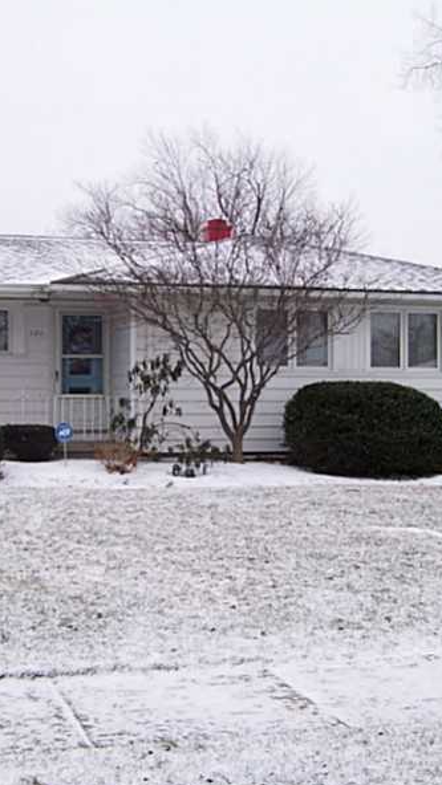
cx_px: 94
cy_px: 395
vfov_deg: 39.2
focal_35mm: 53
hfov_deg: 22.4
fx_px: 1104
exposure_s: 1/640
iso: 80
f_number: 2.7
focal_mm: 6
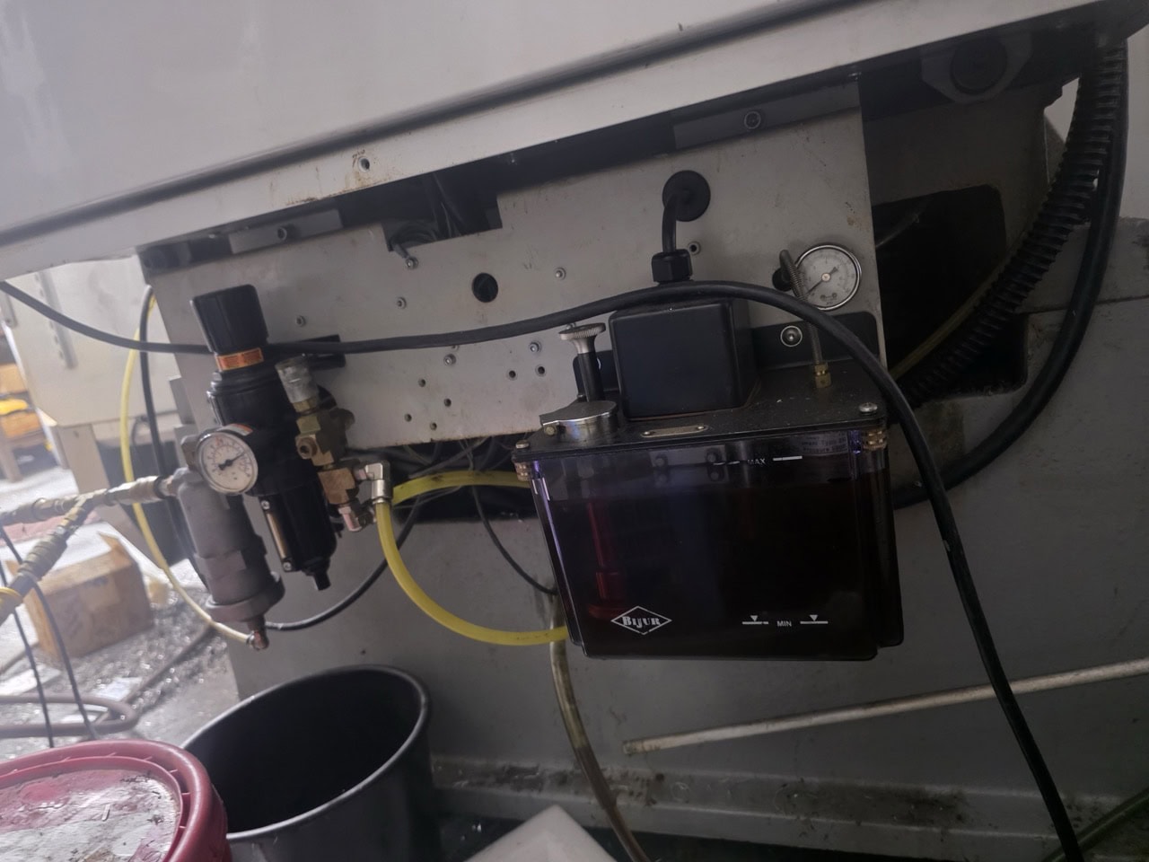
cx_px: 574
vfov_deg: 58.9
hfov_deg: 73.9
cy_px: 431
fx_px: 763
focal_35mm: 23
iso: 1600
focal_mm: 6.3
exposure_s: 1/30
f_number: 1.7
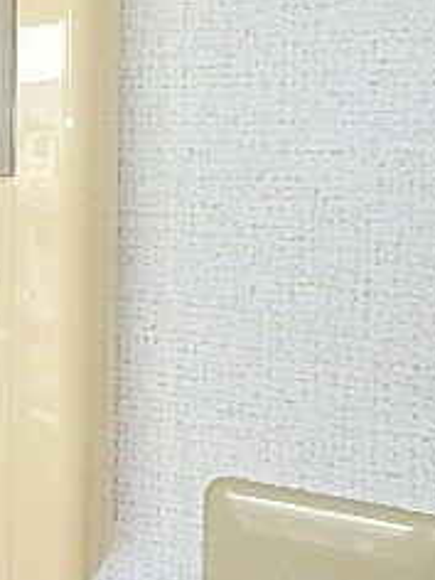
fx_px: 955
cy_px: 147
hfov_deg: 23.3
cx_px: -98
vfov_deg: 33.1
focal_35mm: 57
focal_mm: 3.7
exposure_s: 1/50
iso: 200
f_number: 3.5
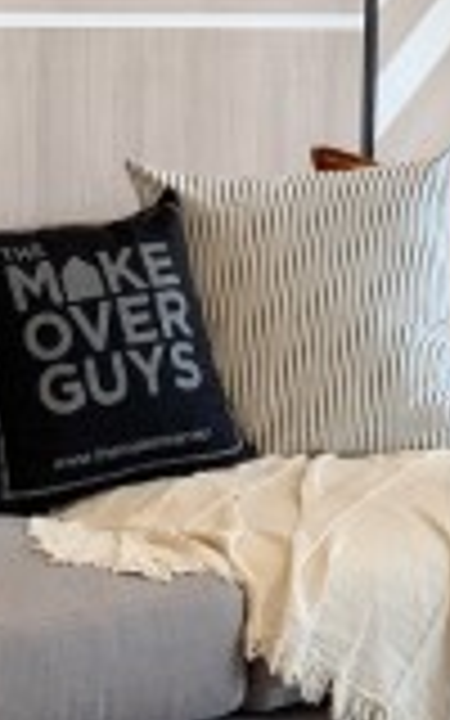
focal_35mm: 123
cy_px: 27
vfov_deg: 16.7
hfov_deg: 10.7
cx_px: 256
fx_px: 2414
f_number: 1.8
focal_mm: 3
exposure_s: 1/100
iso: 40
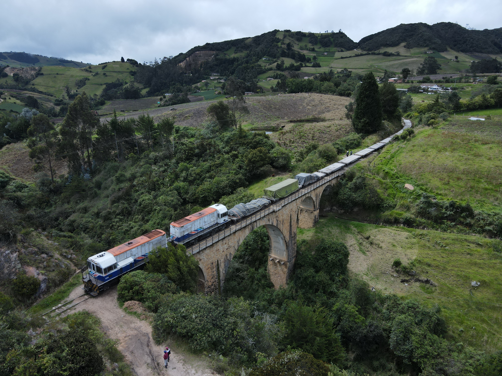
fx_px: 348
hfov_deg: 71.6
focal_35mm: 24
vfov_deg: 56.8
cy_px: 188
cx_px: 251
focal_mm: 4.5
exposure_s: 1/640
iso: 100
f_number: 2.8
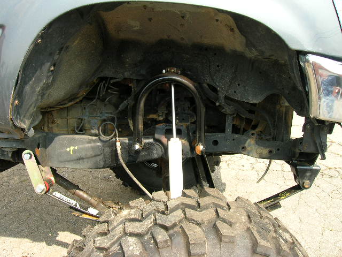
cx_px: 171
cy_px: 128
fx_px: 336
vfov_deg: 41.8
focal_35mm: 34
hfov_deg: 54.0
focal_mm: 5.7
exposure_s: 1/107
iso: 50
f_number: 4.9
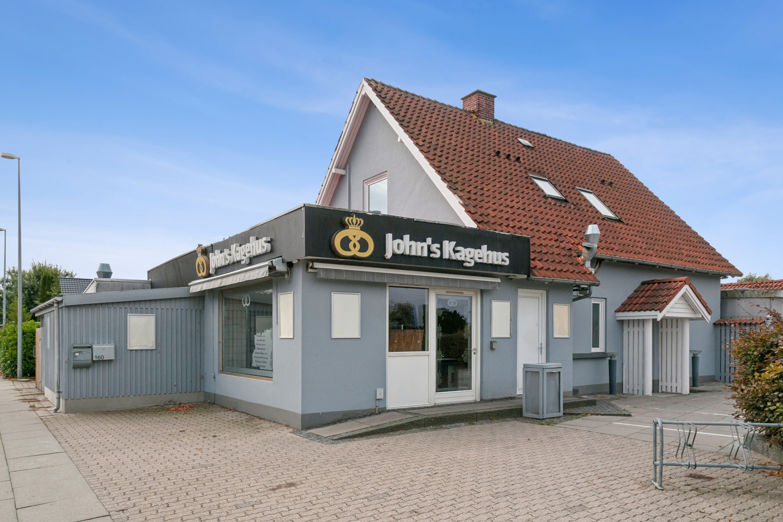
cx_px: 392
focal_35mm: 24
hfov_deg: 73.7
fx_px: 522
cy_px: 261
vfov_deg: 53.1
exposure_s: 1/400
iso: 200
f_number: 10
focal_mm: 16
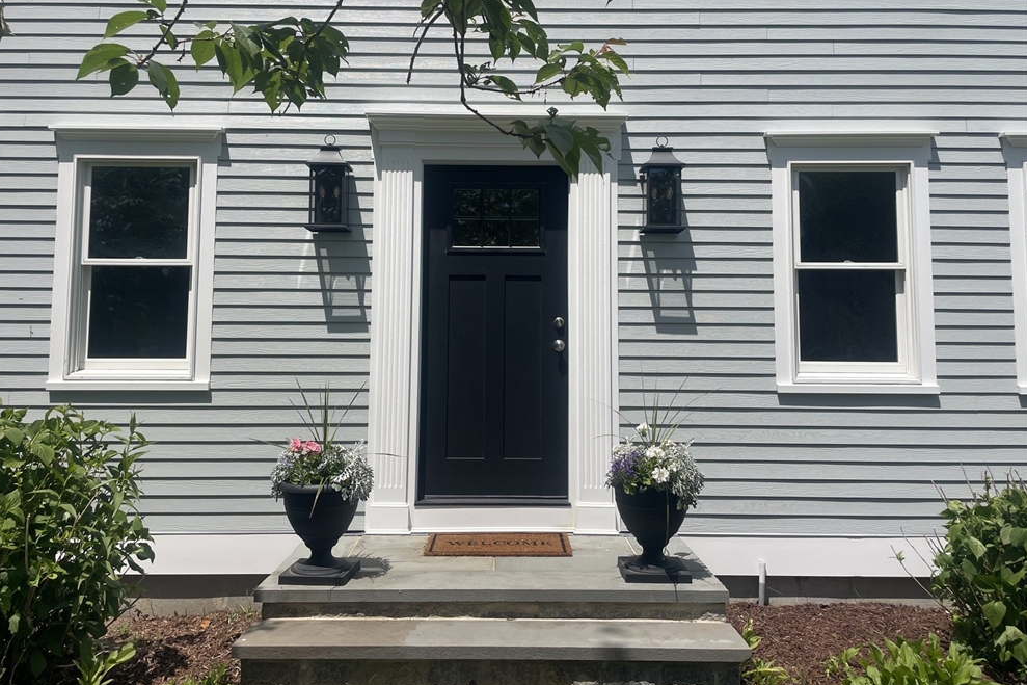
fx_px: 799
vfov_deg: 46.3
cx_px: 498
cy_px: 297
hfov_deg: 65.5
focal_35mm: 28
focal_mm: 4.2
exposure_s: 1/4831
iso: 32
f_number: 1.6
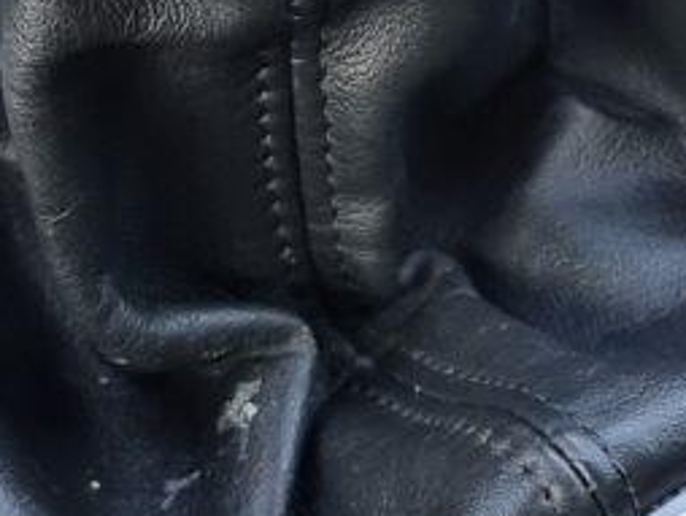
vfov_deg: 9.8
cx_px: 554
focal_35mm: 151
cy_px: 92
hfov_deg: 13.0
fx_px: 2995
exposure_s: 1/120
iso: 160
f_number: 1.8
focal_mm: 6.7
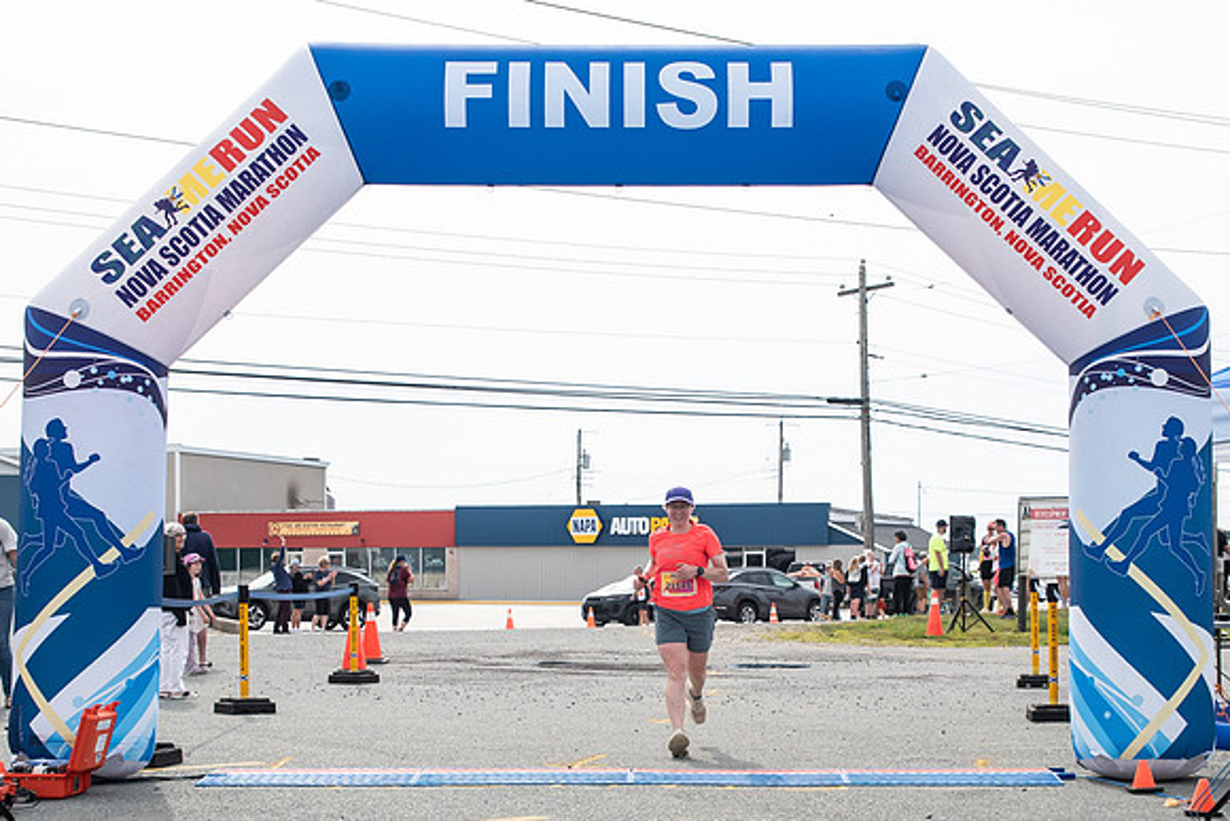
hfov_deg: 33.1
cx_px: 674
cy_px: 575
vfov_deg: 22.3
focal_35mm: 60
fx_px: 2066
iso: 800
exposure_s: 1/3200
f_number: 4
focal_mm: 35
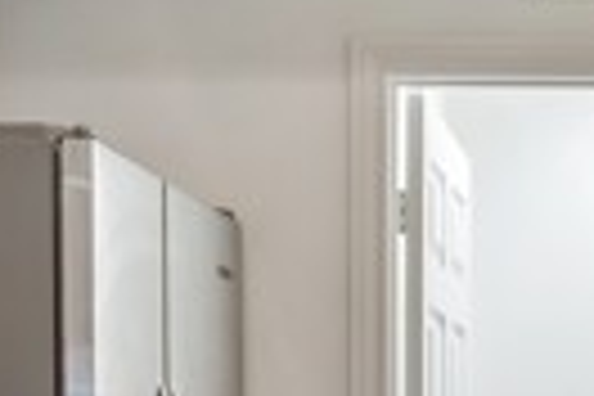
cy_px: 650
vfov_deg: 11.2
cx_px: 662
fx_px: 1914
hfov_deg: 17.0
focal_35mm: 116
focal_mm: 24
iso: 100
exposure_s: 1/3
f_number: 8
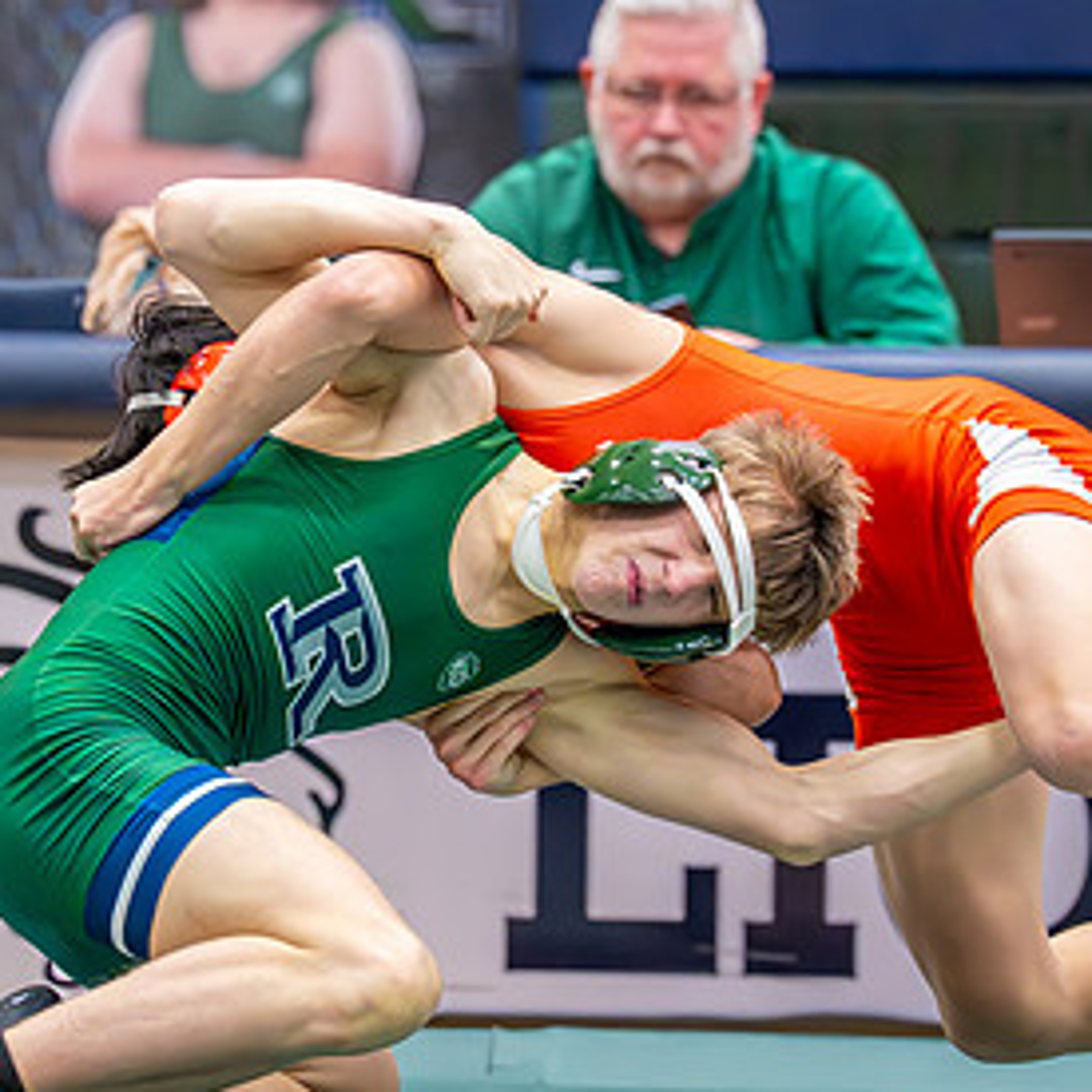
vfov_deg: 4.9
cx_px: 521
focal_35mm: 359
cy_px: 518
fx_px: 12813
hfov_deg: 4.9
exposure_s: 1/1000
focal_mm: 162
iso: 6400
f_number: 2.8
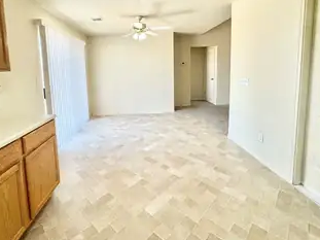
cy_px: 88
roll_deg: +2.1
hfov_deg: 87.0
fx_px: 166
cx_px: 134
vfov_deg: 70.2
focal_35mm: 18
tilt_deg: -6.1
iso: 40
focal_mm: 2.22
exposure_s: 1/120
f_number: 2.2
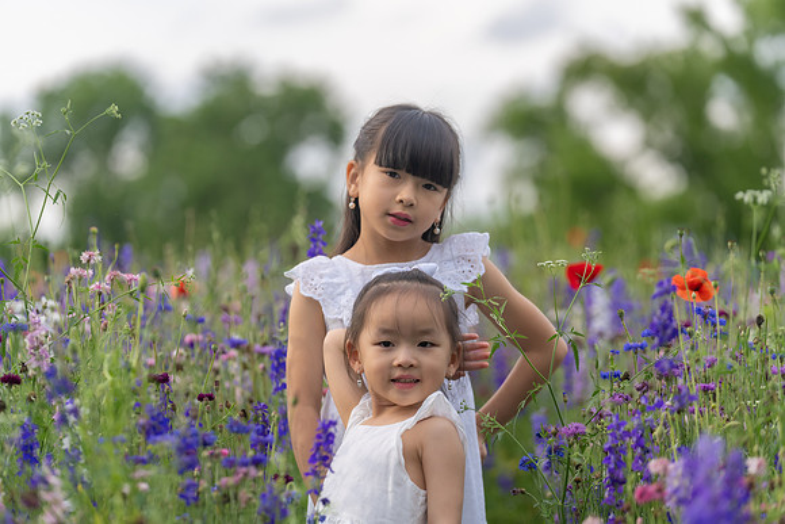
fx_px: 3533
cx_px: 392
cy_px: 262
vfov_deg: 8.5
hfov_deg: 12.7
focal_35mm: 162
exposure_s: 1/500
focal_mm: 162
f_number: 3.5
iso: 125
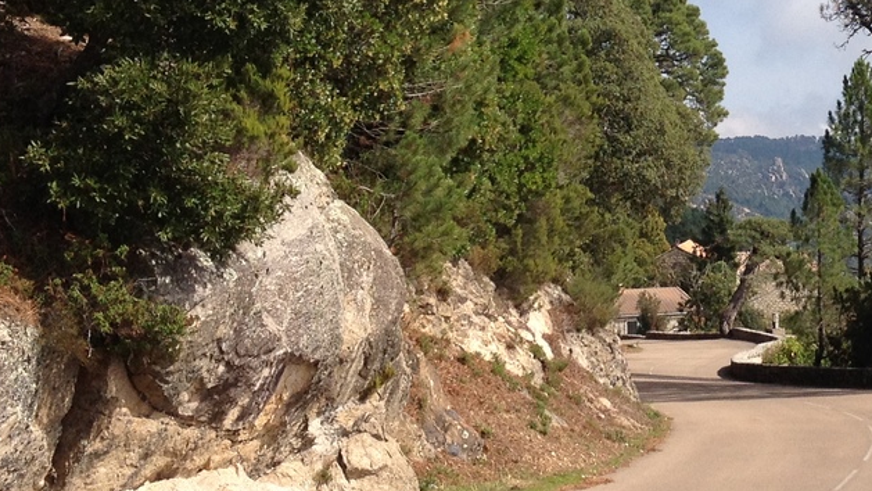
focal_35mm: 97
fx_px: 2243
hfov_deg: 21.3
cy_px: 89
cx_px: 847
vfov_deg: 12.4
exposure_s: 1/1623
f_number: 2.4
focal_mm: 4.28
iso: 64
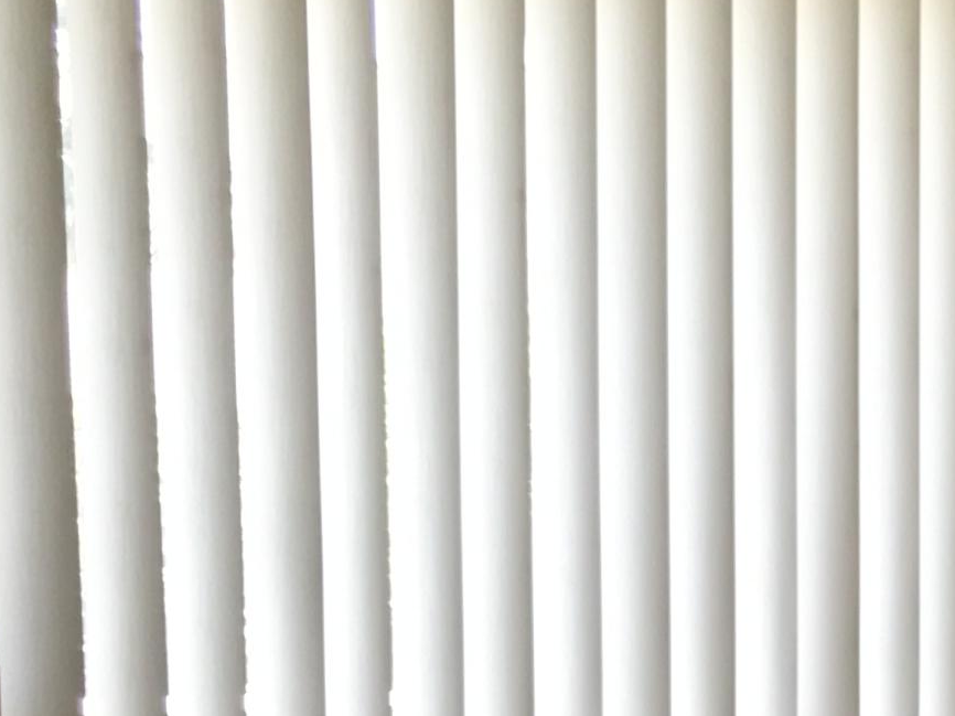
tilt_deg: -8.1
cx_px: 1608
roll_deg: -2.2
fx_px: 2675
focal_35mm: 97
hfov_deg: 17.3
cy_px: 770
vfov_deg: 14.9
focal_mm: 3.99
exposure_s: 1/120
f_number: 1.8
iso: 25
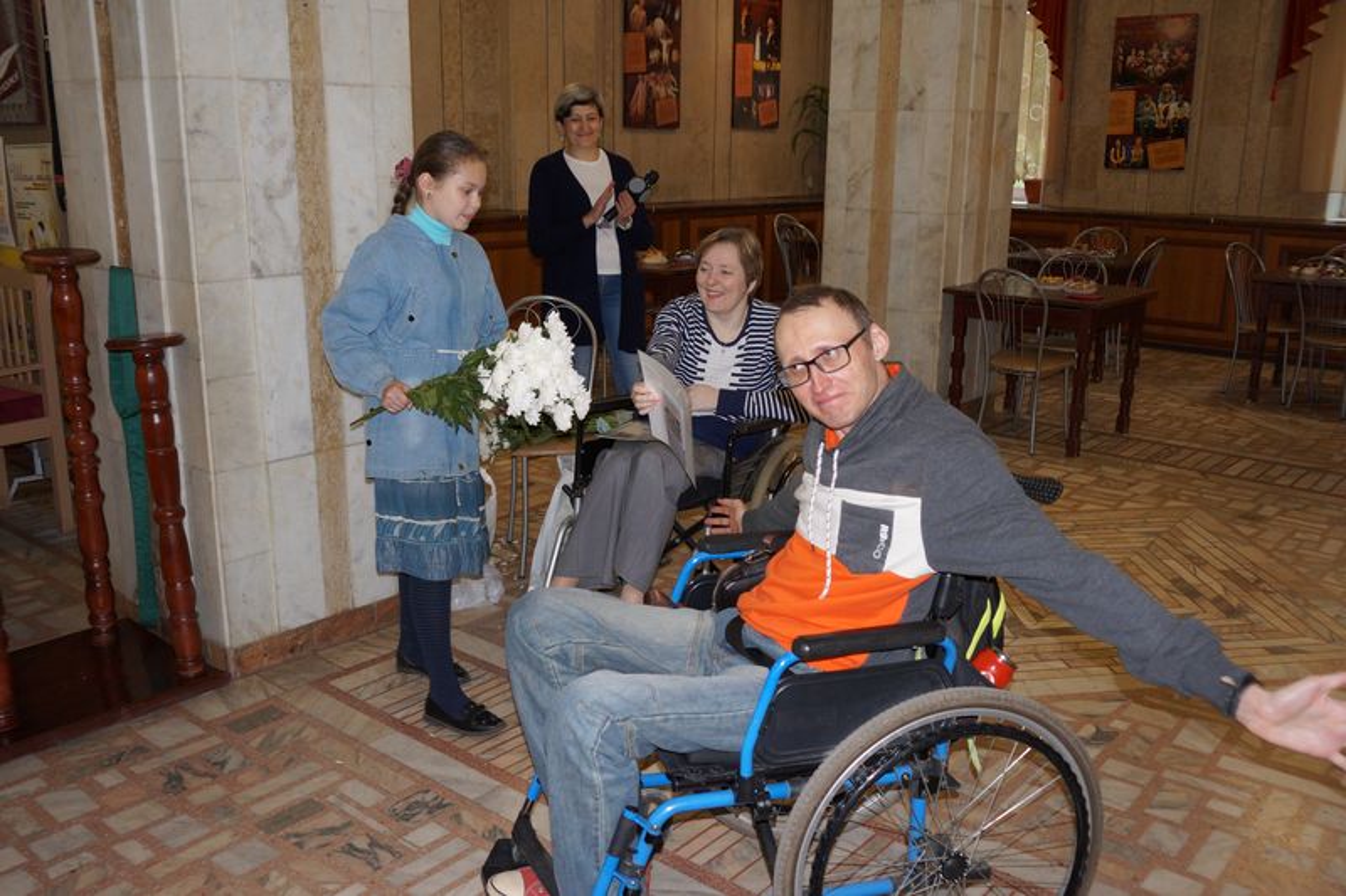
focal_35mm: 32
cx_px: 673
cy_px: 448
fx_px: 1177
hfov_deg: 59.5
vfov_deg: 41.7
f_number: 4.5
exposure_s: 1/100
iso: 800
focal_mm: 21
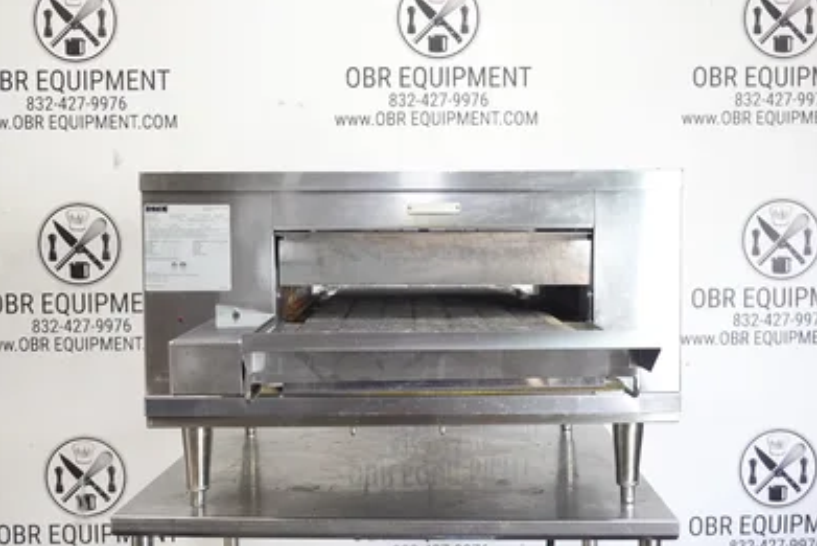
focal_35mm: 44
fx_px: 999
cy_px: 269
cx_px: 412
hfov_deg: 44.5
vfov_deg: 30.5
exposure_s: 1/50
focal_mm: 15.9
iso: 1000
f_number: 4
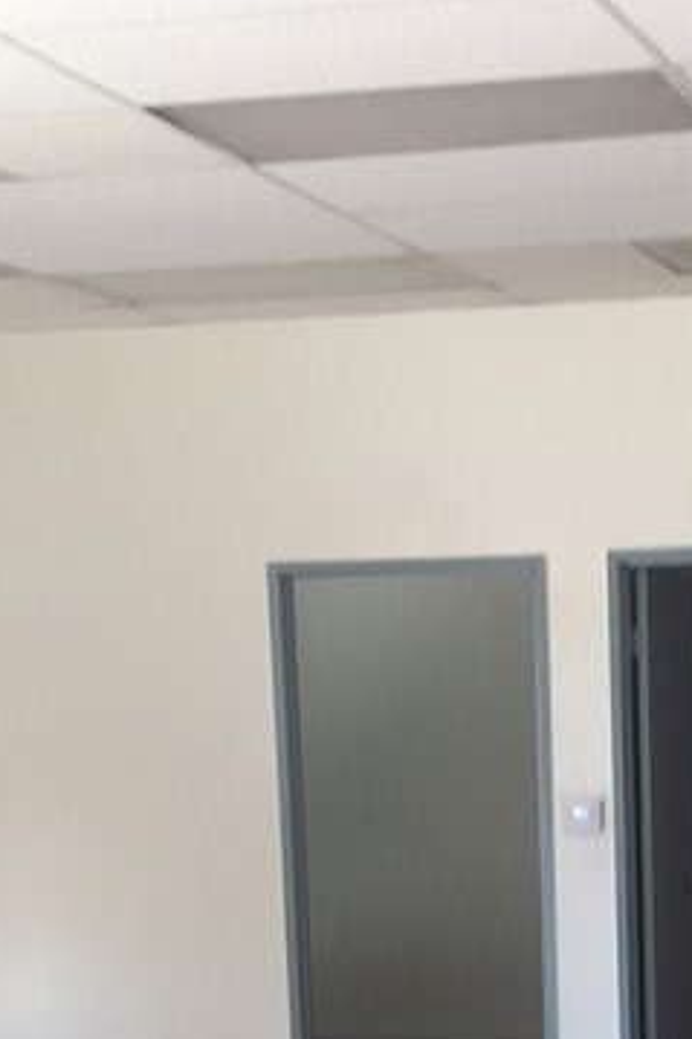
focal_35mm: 86
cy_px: 1288
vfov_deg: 21.7
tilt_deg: -11.1
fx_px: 2482
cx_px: 727
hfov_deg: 15.5
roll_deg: +1.1
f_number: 2.2
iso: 40
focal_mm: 4.15
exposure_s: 1/60
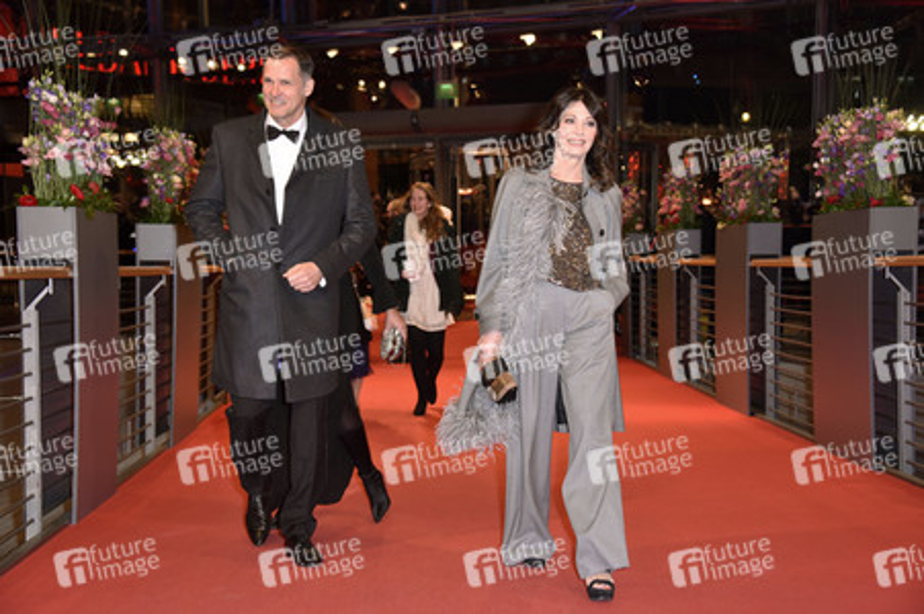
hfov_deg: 34.5
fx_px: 1488
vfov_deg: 23.3
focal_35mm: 58
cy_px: 307
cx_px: 462
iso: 1000
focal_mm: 58
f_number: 5
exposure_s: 1/125
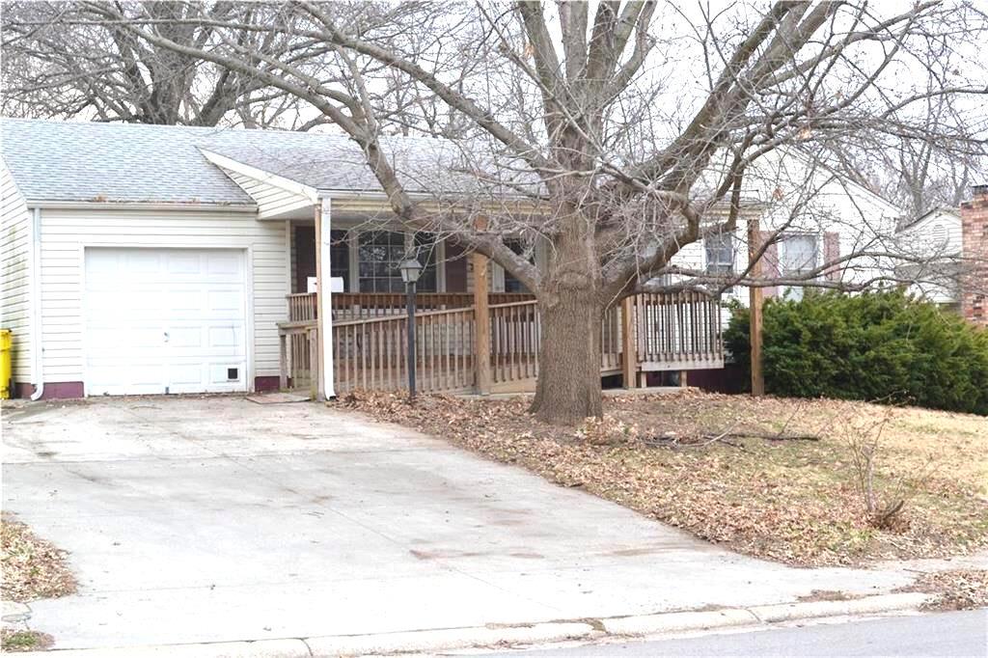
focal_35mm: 52
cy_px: 329
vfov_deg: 25.7
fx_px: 1440
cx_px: 494
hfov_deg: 37.9
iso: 400
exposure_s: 1/125
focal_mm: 35
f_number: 8
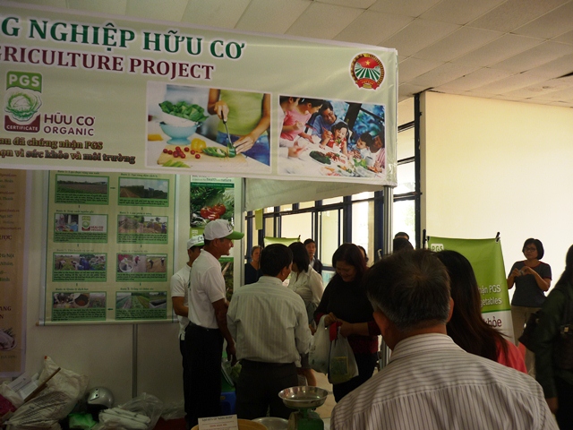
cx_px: 286
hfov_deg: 55.4
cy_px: 215
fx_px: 546
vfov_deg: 42.9
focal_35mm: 33
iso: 100
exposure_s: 1/30
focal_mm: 5.5
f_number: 2.8
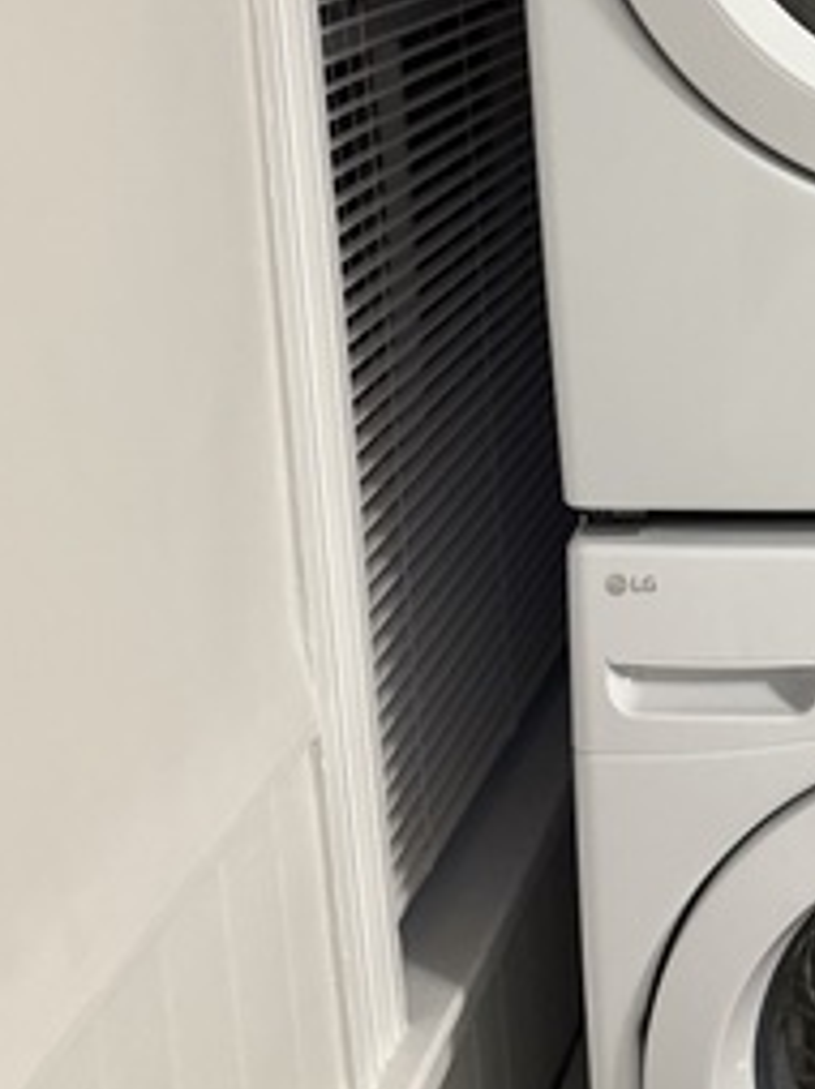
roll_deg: +1.6
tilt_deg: -10.2
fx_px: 1981
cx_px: 1017
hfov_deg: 21.4
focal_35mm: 63
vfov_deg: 29.9
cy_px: 187
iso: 640
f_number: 1.78
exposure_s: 1/60
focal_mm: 6.76
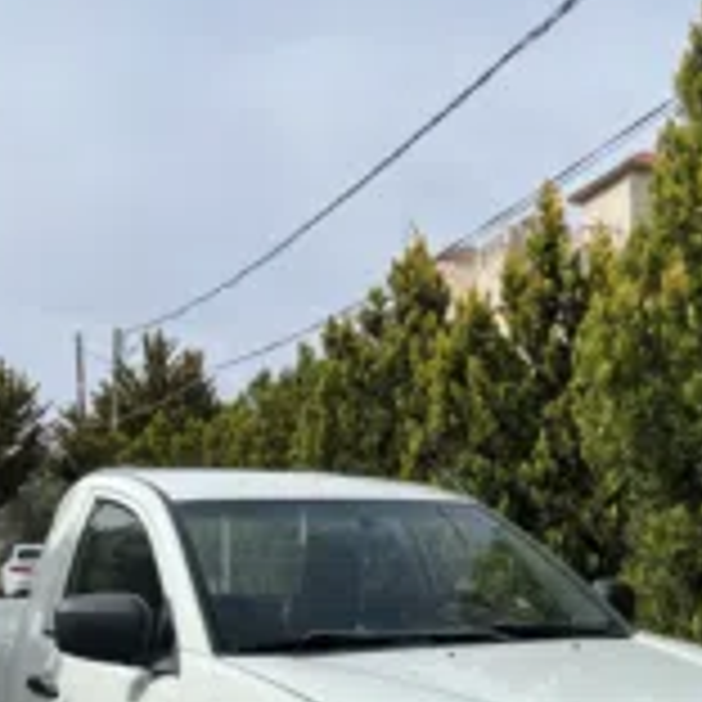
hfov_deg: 29.0
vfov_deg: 28.6
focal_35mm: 59
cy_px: 540
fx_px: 1354
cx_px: 392
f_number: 1.5
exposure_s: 1/6211
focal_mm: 5.7
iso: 50
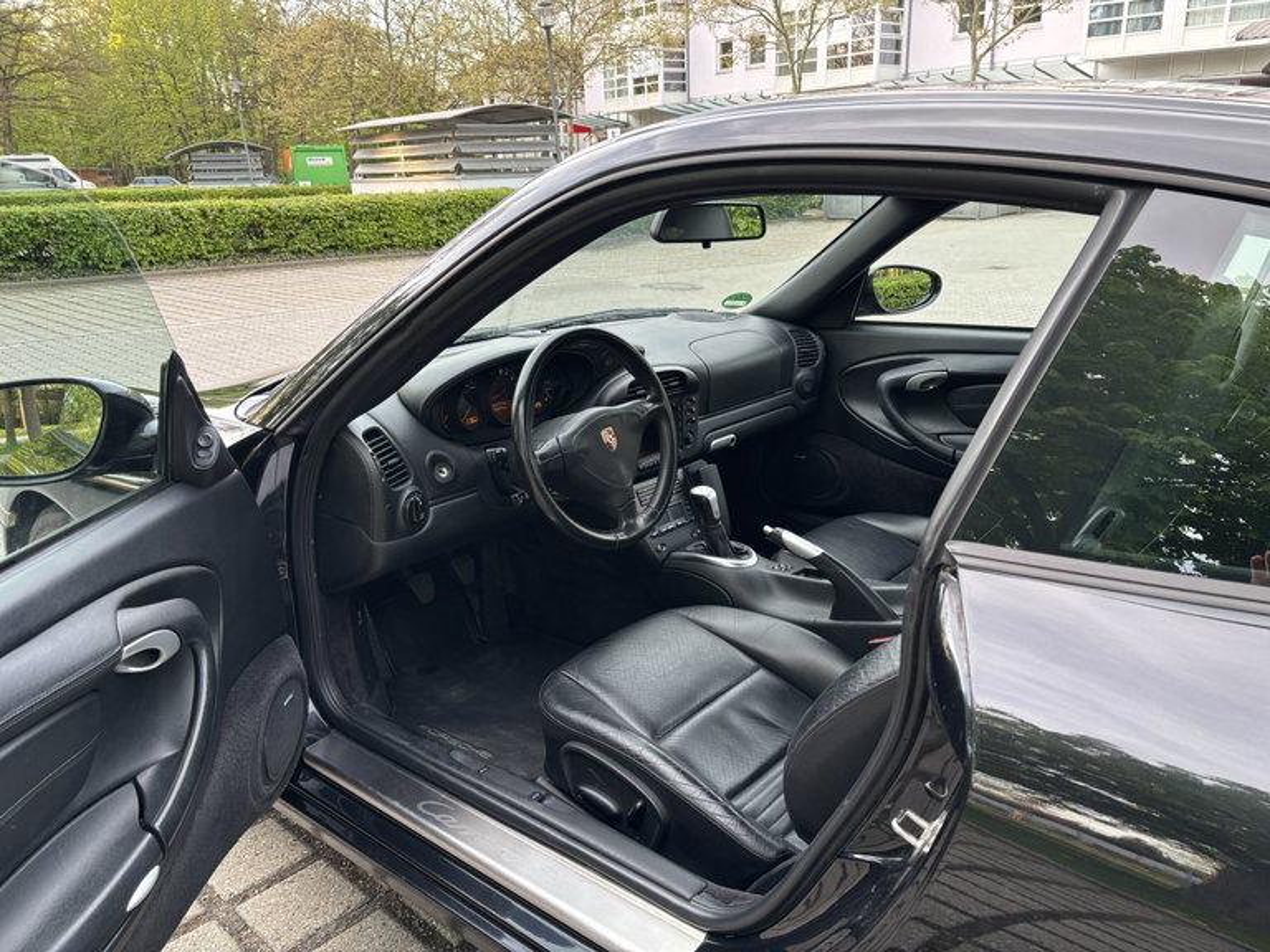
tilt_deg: -17.5
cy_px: 476
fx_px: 954
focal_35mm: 26
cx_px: 635
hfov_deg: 67.3
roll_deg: +1.9
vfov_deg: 53.1
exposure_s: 1/121
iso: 64
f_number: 1.6
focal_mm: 5.96
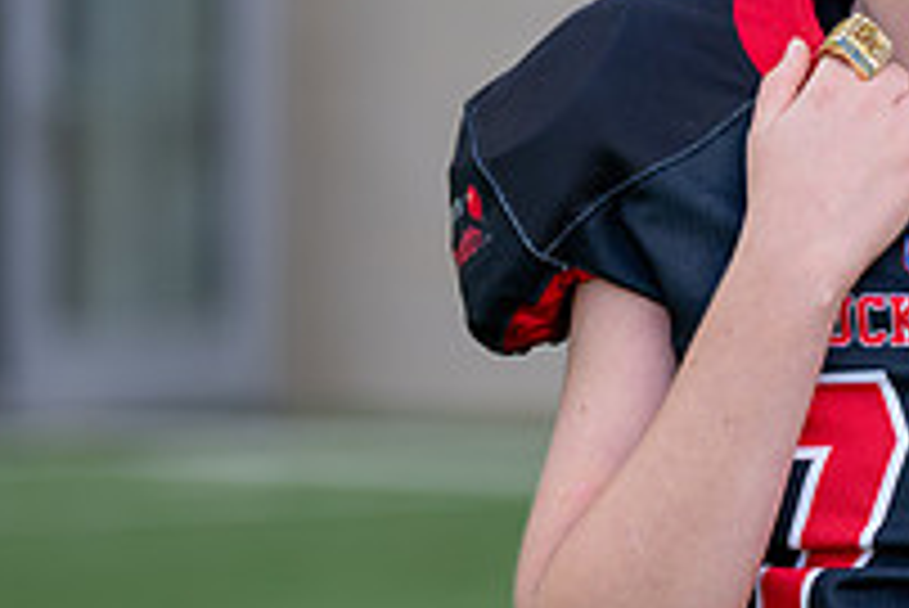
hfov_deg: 6.1
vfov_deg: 4.1
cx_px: 994
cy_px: 164
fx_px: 8540
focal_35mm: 338
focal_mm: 118
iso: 100
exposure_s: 1/640
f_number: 2.8
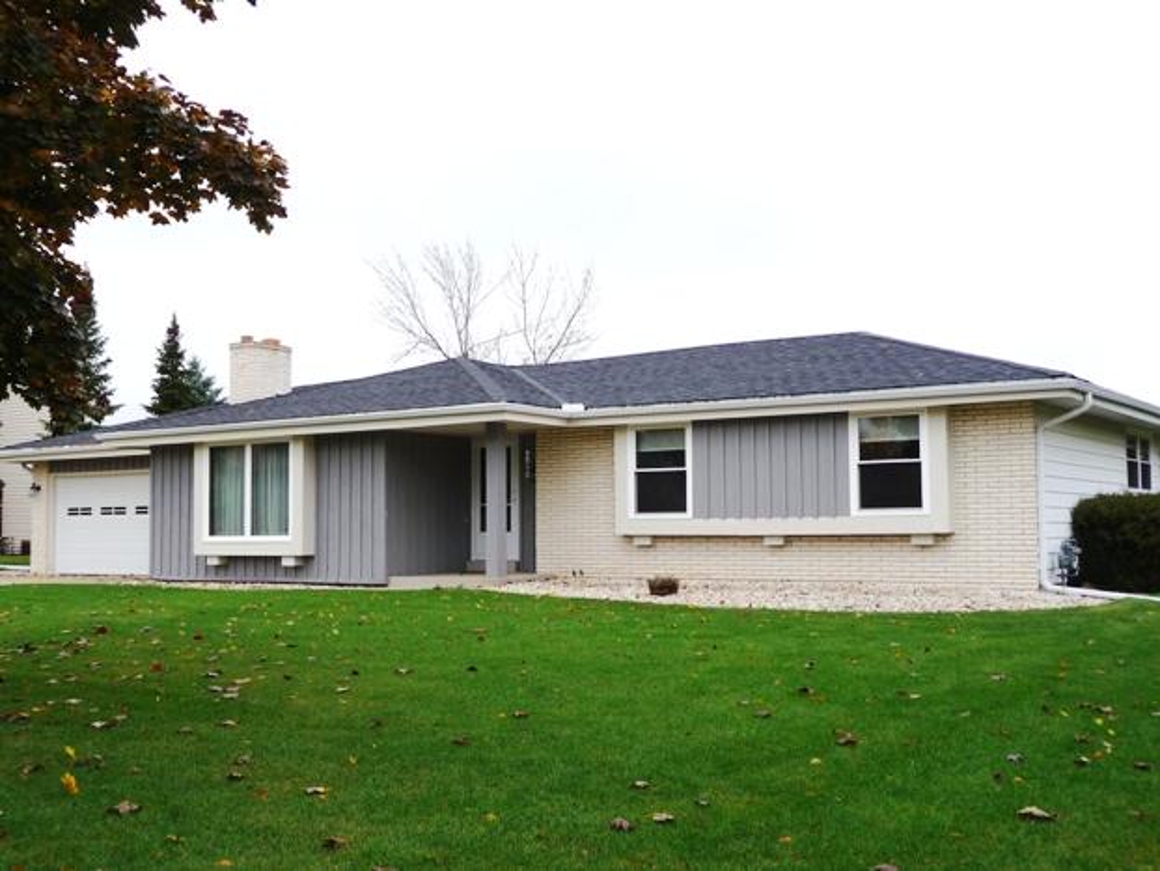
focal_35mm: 40
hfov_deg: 46.8
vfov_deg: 36.0
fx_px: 1341
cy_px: 436
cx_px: 580
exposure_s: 1/320
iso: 100
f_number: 3.9
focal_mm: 6.7
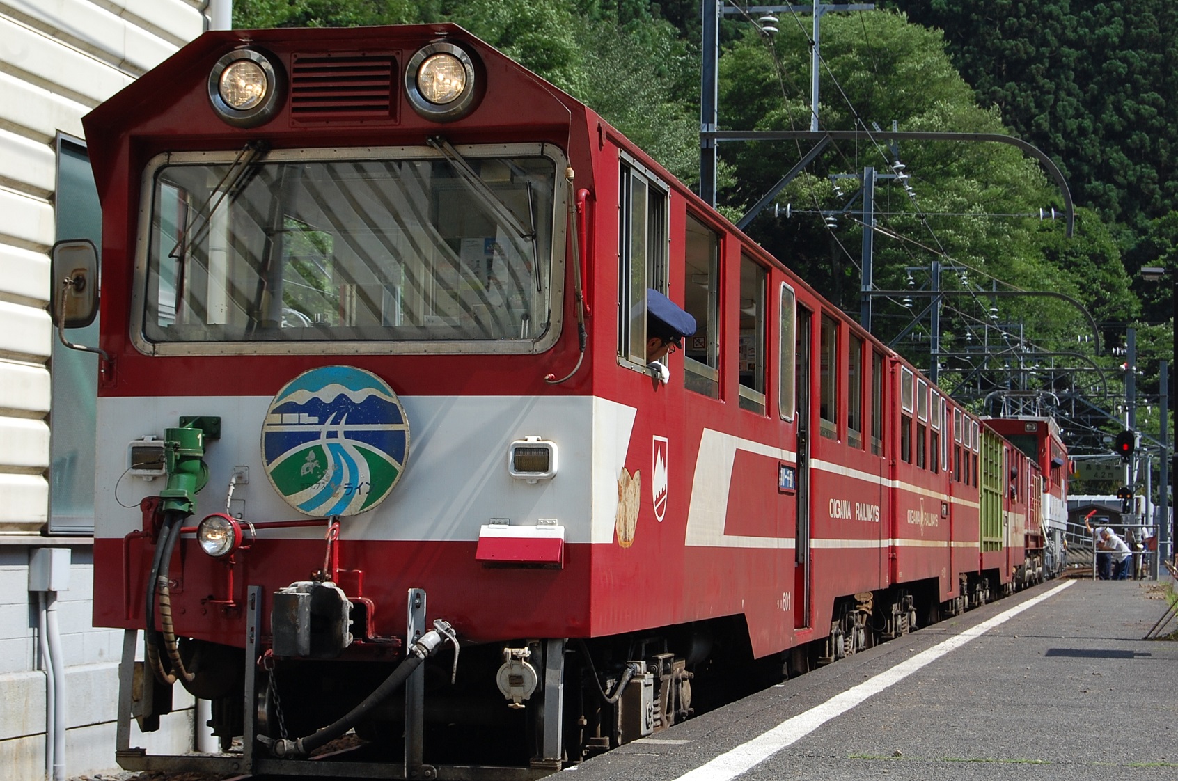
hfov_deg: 27.0
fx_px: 2450
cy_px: 390
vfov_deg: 18.1
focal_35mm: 75
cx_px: 589
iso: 280
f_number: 10
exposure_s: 1/250
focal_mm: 50
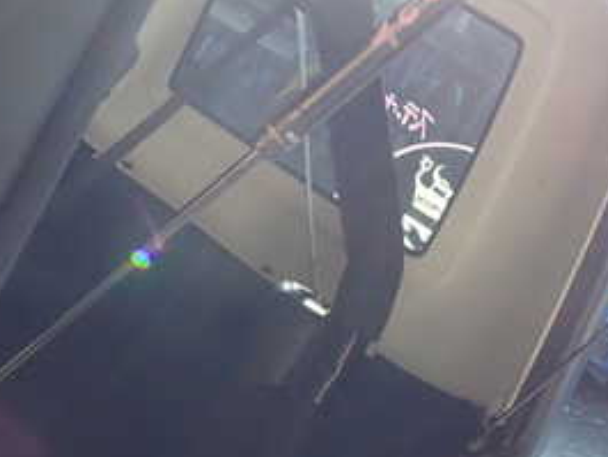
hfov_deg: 28.5
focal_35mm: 68
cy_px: 71
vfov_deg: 21.3
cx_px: 321
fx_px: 1195
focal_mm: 5.4
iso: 100
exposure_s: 1/100
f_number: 3.2
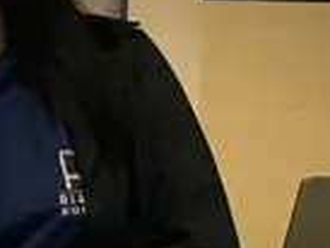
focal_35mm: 194
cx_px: -831
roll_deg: -1.6
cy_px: -111
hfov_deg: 7.9
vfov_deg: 7.5
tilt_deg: -0.9
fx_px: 1851
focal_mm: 4.2
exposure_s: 1/41
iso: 500
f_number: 1.6
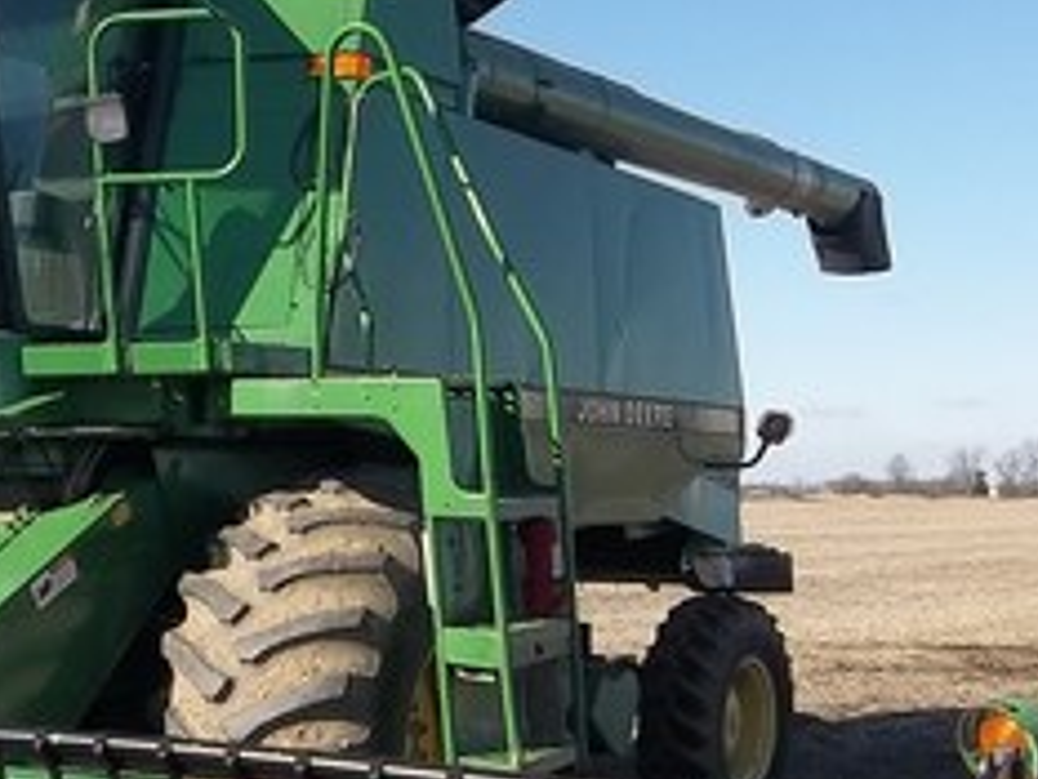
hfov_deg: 29.5
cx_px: 111
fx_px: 1890
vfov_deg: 23.3
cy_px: 365
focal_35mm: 63
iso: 80
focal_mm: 4.9
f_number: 8.9
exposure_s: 1/160
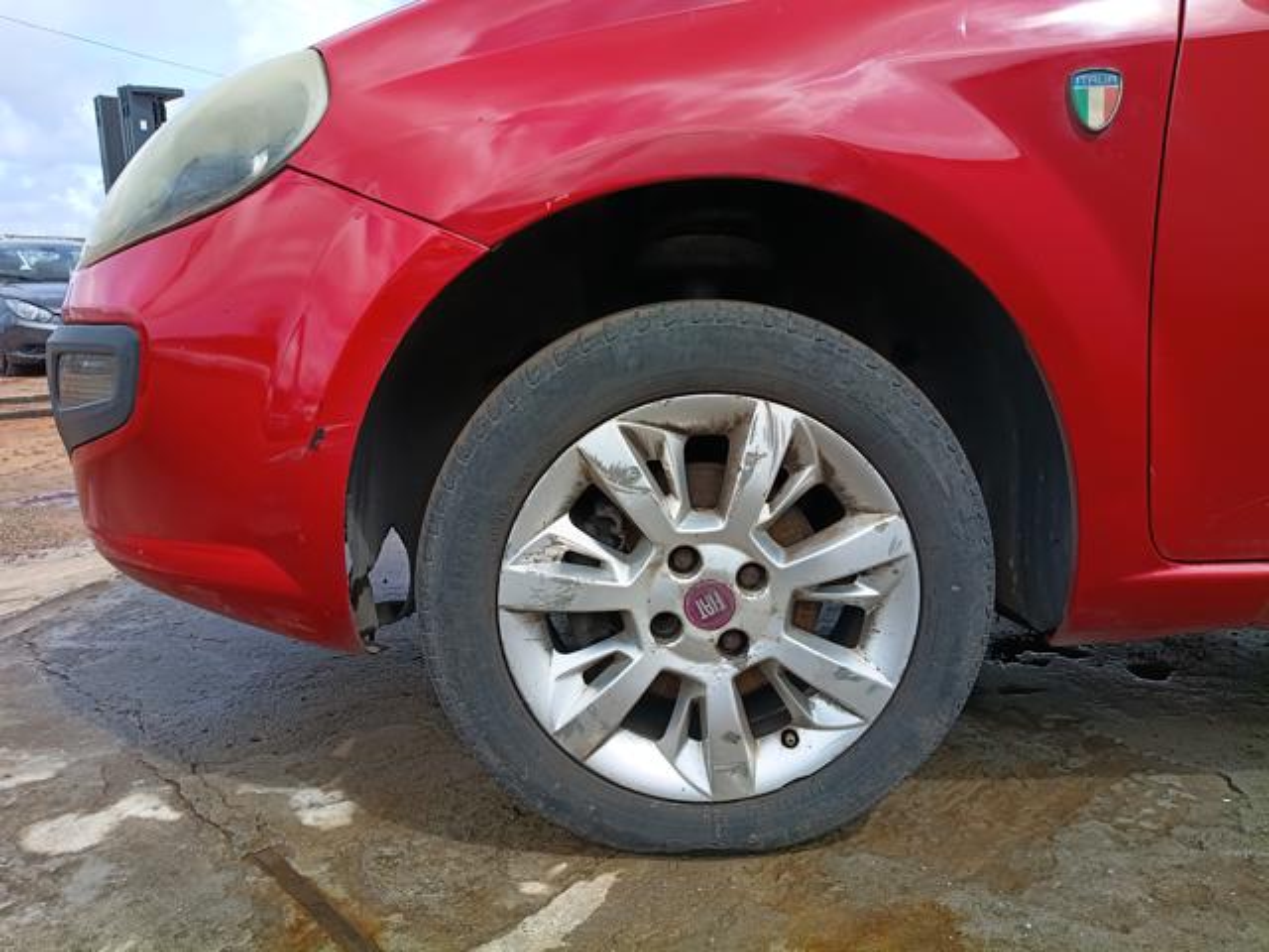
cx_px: 634
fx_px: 953
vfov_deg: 53.1
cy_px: 476
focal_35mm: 26
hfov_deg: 67.3
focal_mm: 4.81
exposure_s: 1/760
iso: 144
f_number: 1.8
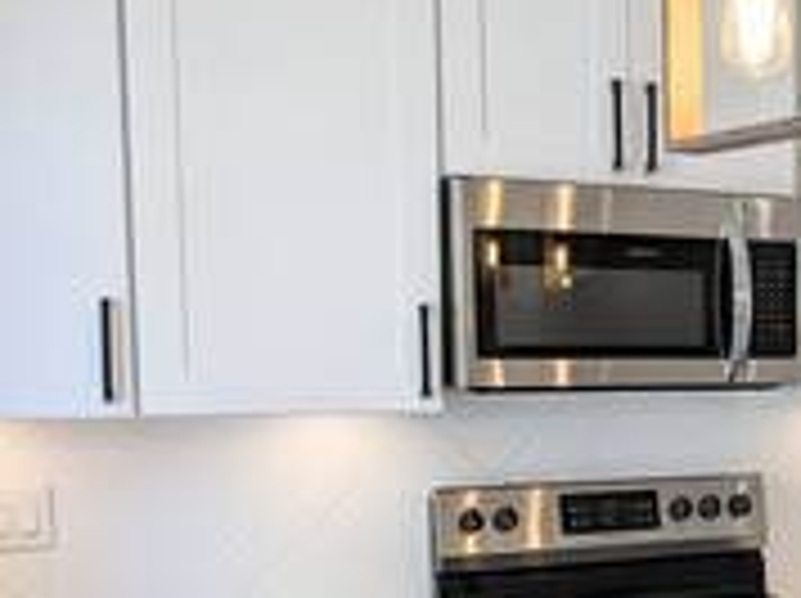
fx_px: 1387
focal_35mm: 60
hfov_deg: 28.6
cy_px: 499
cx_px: 925
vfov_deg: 23.9
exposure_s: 1/187
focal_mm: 2.35
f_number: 2.2
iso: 49
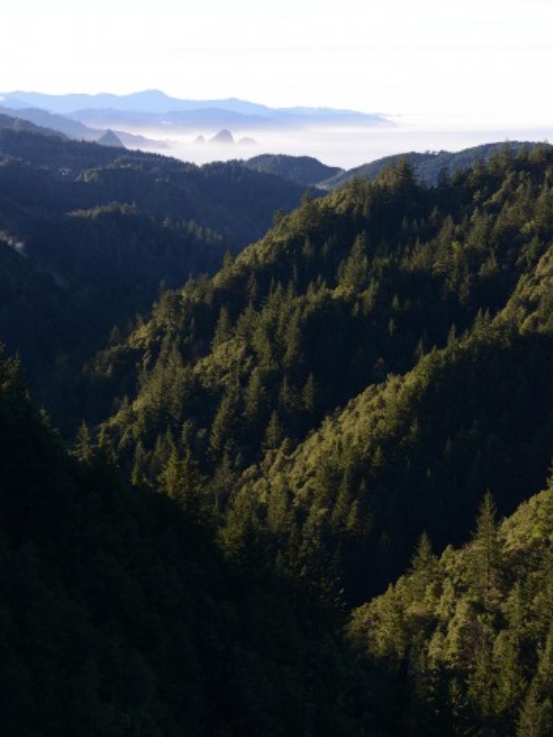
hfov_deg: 19.1
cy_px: 375
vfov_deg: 25.3
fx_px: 1640
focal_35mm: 77
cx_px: 276
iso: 800
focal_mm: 70
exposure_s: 1/1000
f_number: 7.1
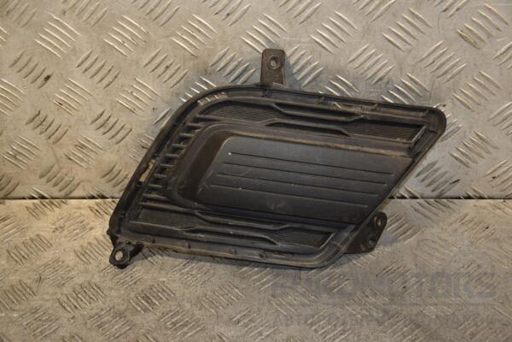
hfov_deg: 28.1
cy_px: 171
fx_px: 1024
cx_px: 256
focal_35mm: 72
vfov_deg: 18.9
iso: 800
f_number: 4.8
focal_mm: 48
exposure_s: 1/160
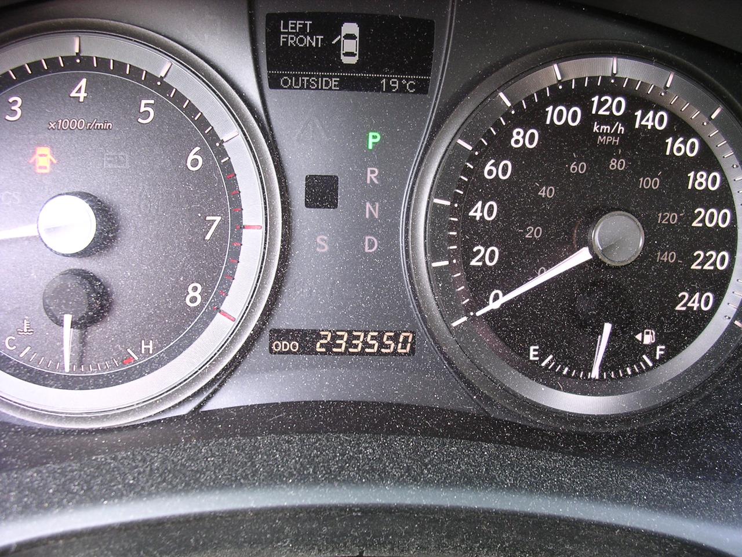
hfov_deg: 49.0
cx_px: 371
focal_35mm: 38
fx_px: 815
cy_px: 278
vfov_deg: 37.7
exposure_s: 1/11.9
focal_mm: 5.8
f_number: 2.8
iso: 100
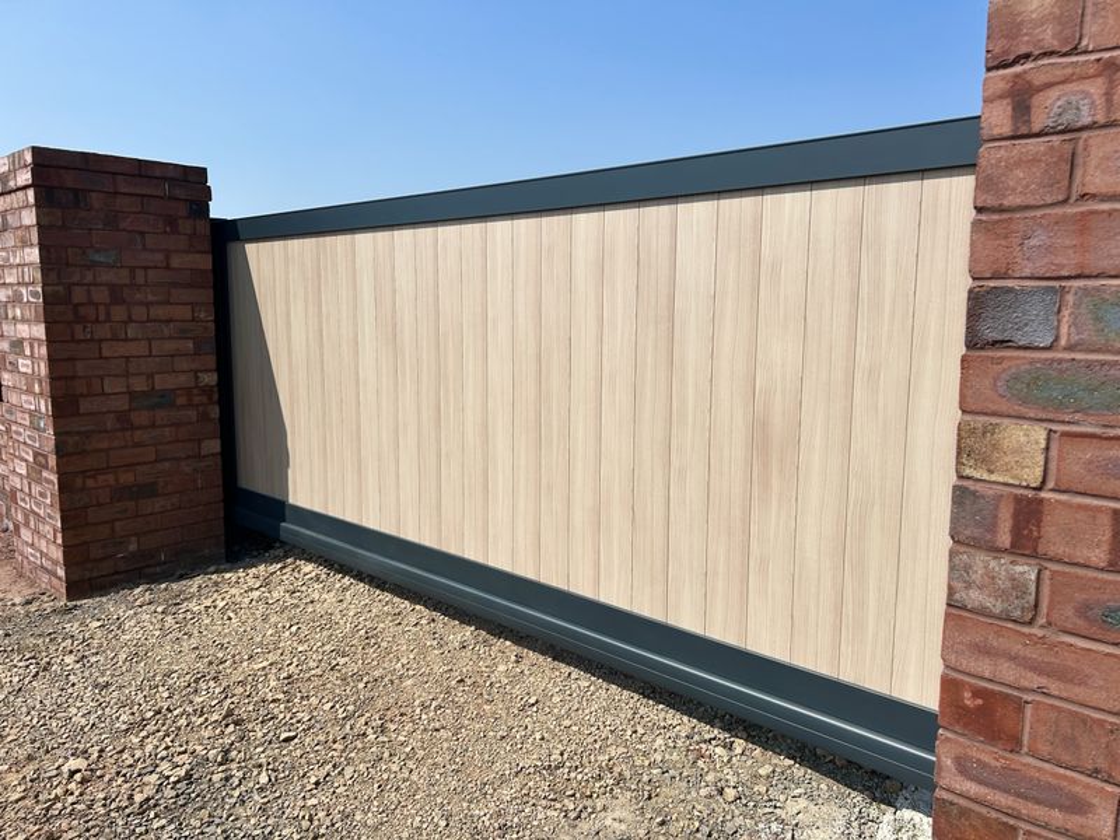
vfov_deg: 53.1
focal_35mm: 26
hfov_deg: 67.3
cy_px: 420
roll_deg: +0.6
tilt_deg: -7.6
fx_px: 841
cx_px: 560
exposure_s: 1/5587
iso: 50
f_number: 1.5
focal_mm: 5.7
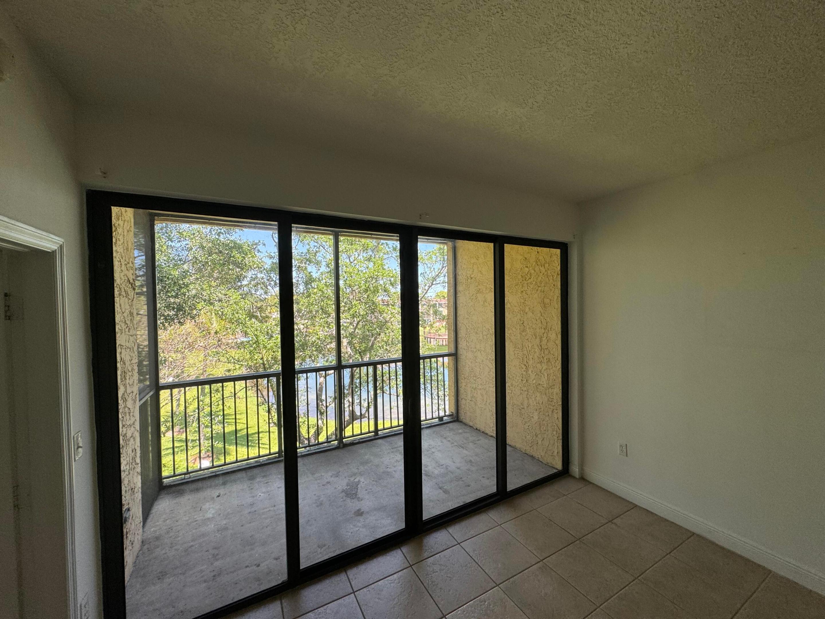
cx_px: 412
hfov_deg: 102.1
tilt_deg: -3.6
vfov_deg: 85.7
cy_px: 310
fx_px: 334
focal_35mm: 14
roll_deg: +0.8
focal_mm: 2.22
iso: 50
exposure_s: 1/99
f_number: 2.2
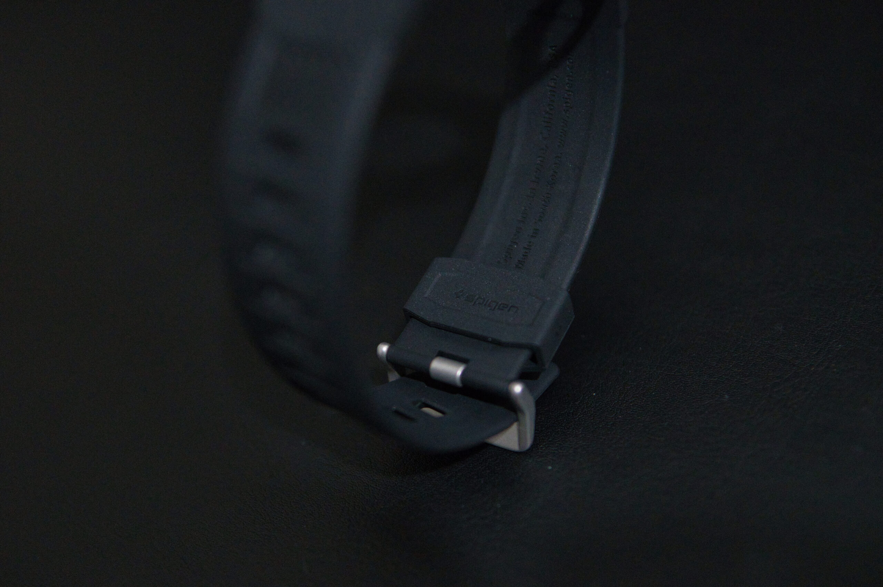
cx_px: 442
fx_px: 1103
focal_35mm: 45
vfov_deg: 29.8
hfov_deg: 43.6
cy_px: 294
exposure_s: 1/200
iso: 6400
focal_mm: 30
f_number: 2
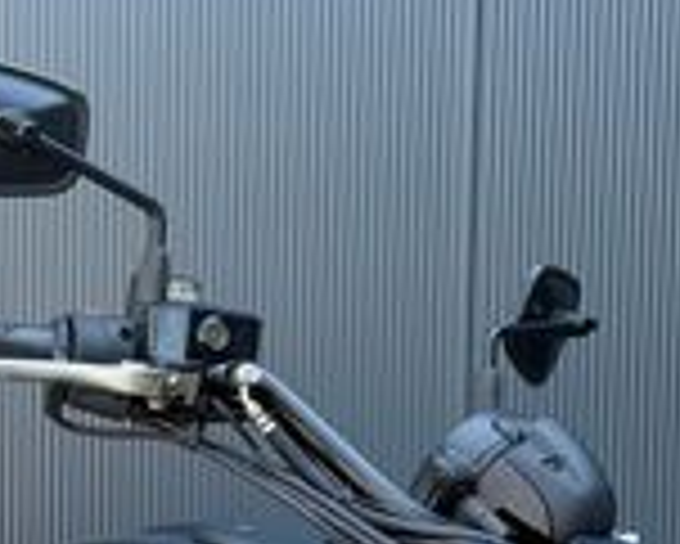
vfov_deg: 13.5
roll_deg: +0.1
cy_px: 1057
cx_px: 14
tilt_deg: -4.5
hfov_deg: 18.9
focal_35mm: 99
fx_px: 1994
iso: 64
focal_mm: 6.76
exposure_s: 1/121
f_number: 1.78
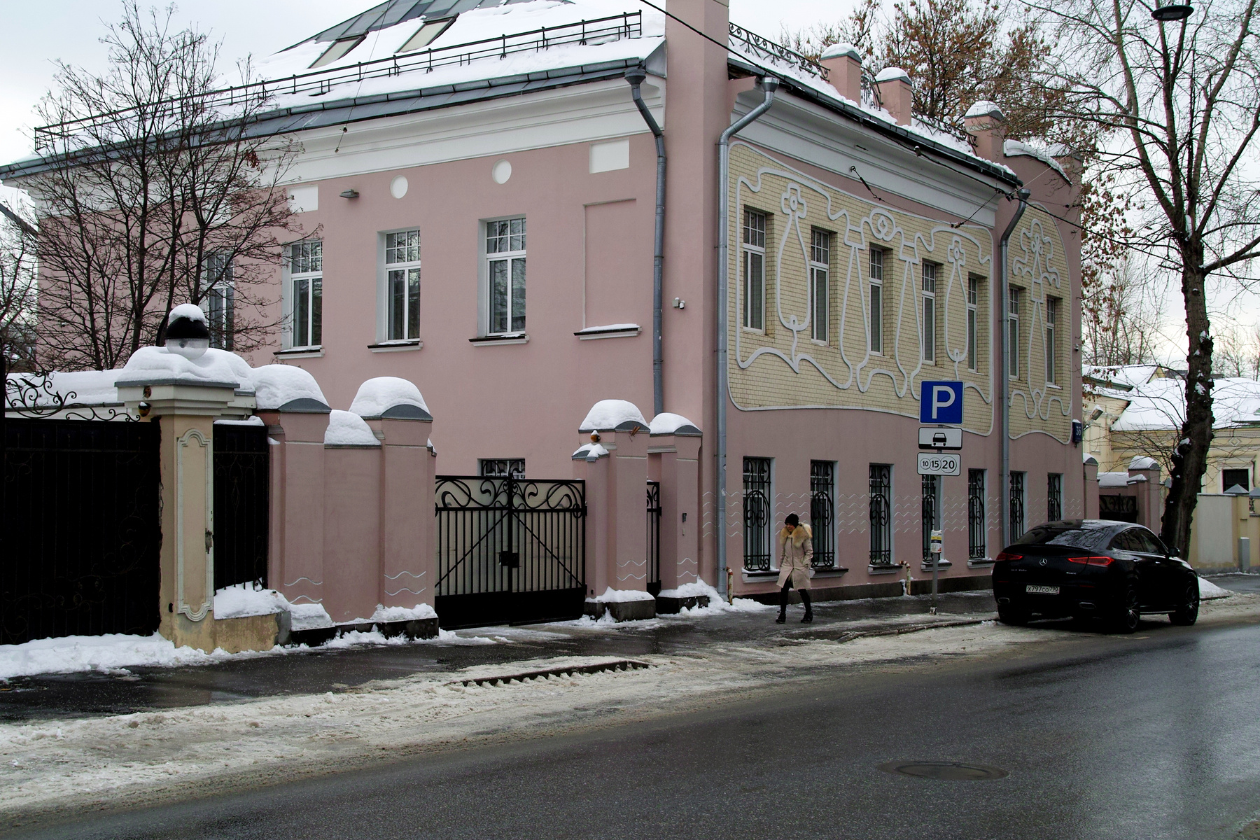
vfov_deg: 27.5
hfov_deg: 40.3
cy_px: 420
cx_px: 630
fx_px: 1715
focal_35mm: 49
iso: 100
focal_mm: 29
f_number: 8
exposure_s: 1/125
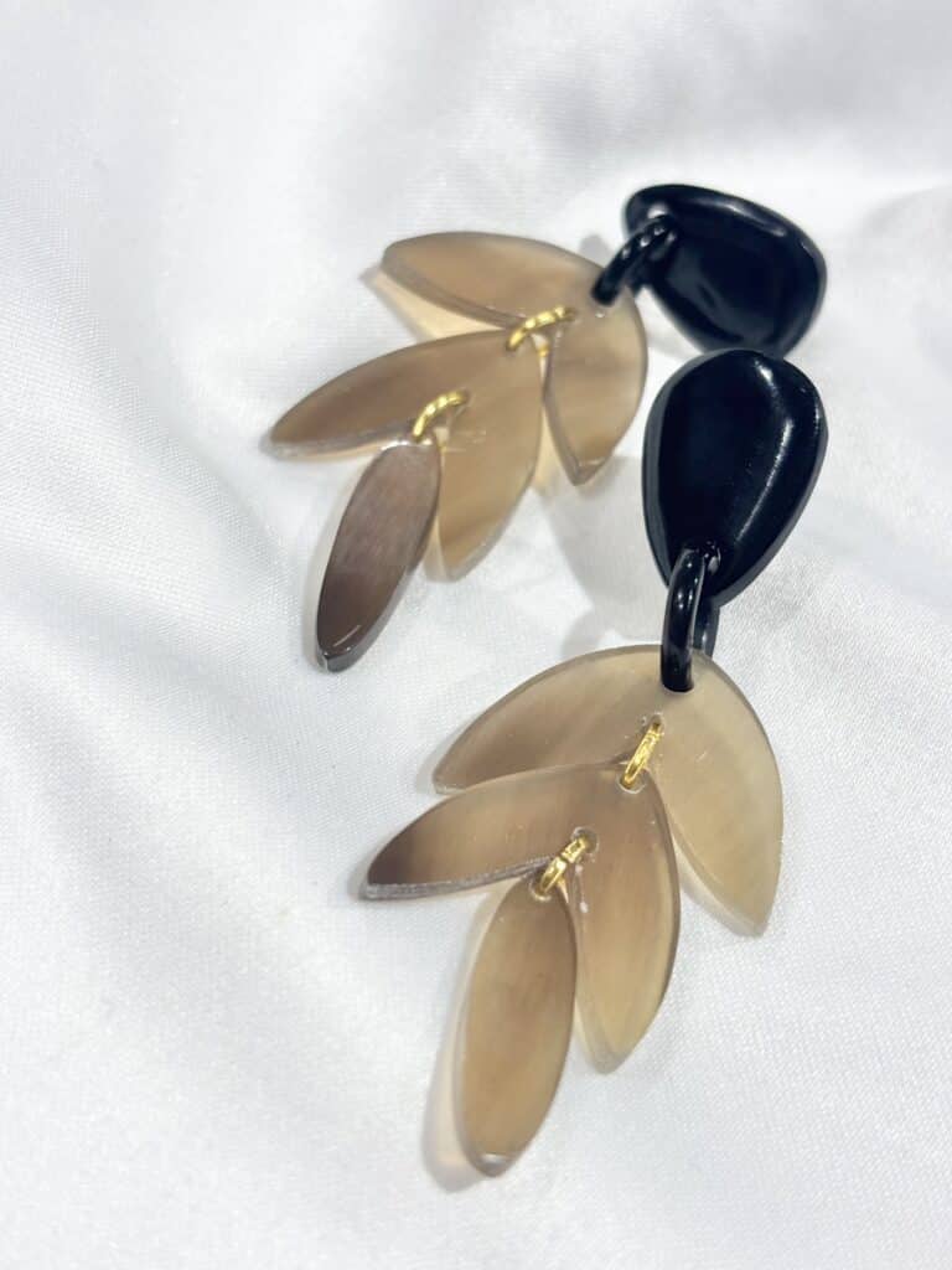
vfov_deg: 36.8
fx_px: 1907
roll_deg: +4.9
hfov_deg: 28.0
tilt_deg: -39.6
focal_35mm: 52
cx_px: 476
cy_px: 635
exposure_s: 1/176
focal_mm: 5.96
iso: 32
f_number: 1.6
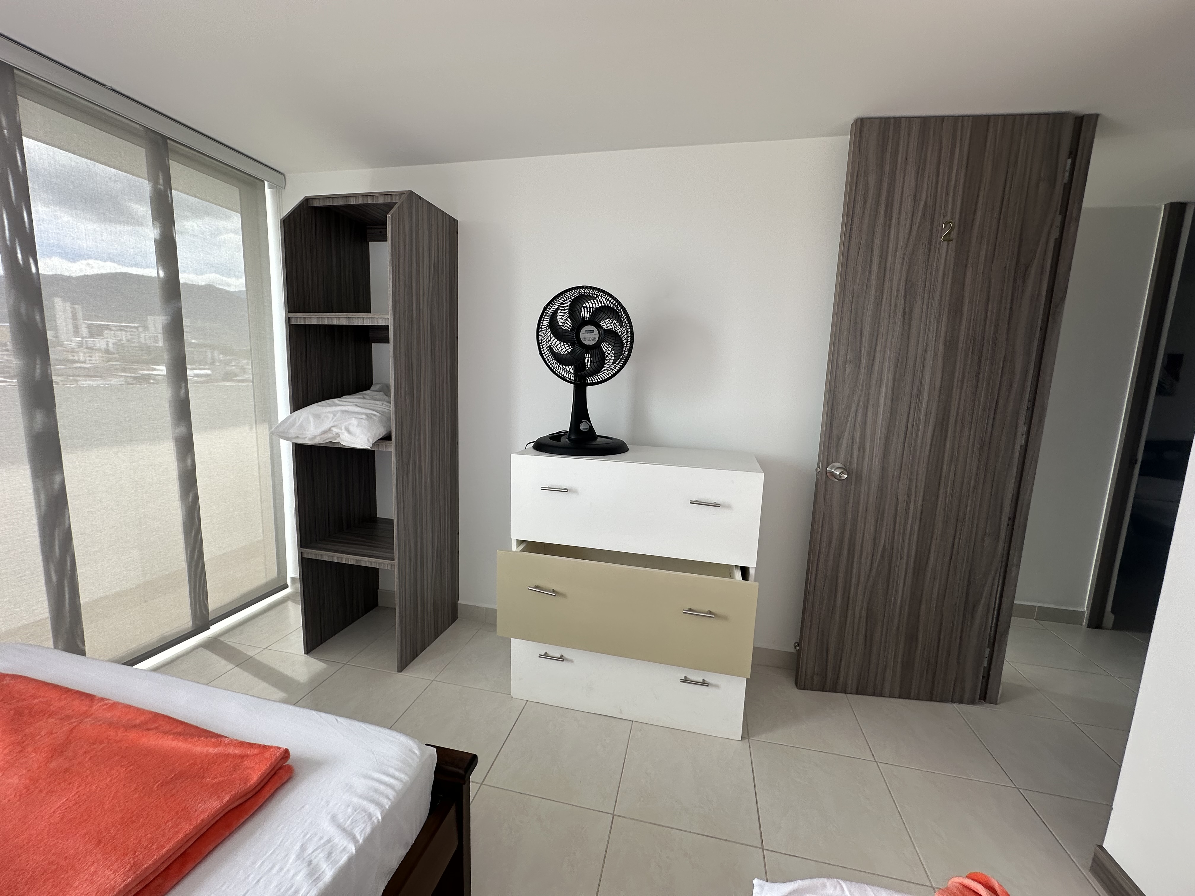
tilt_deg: -7.2
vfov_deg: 85.7
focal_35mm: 14
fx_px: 483
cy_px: 448
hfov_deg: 102.1
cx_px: 598
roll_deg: -3.5
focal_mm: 2.22
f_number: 2.2
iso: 40
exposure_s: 1/112
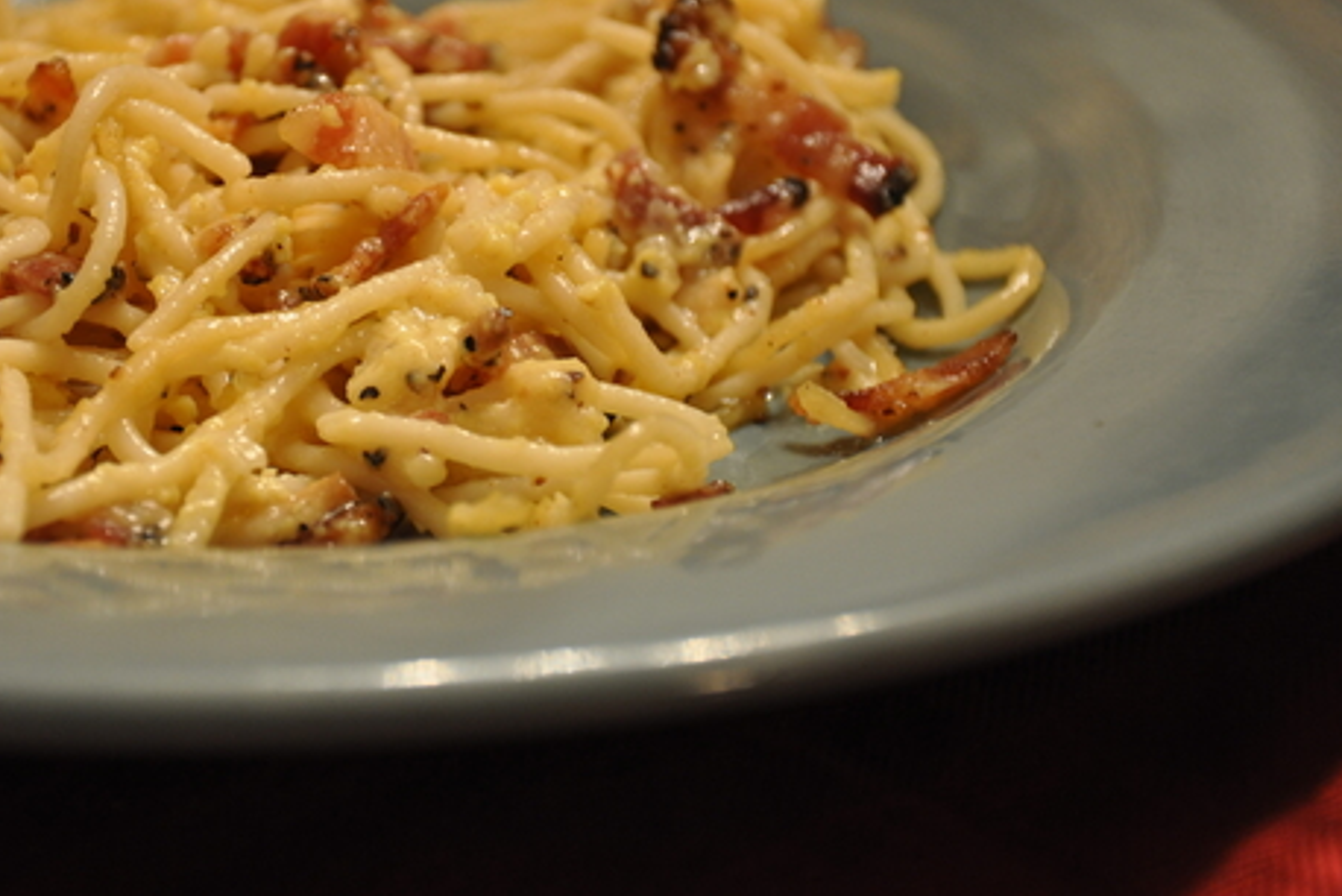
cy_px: 359
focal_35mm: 102
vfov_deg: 13.4
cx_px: 495
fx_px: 3805
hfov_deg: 20.0
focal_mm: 52
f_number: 5
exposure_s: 1/15
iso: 800
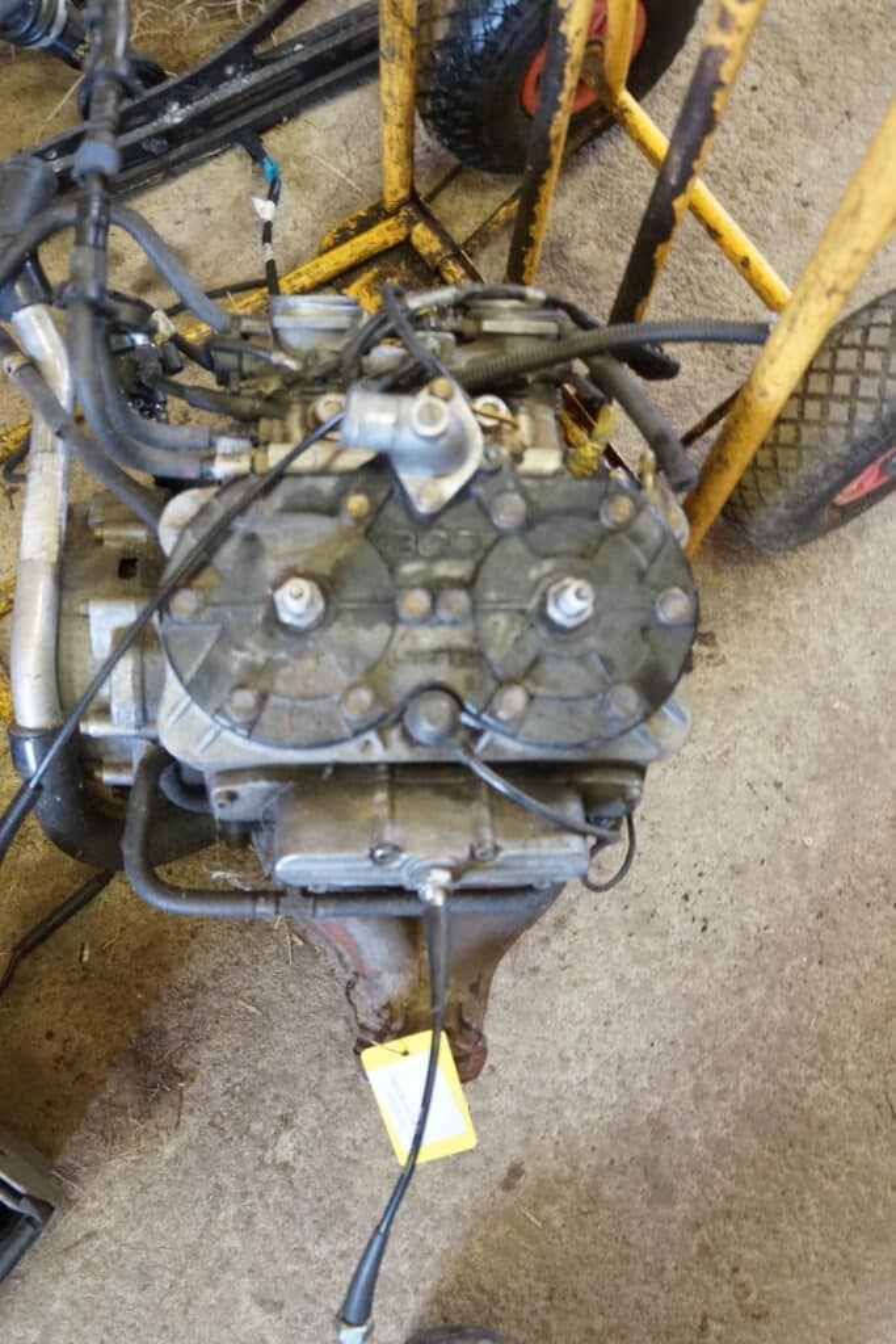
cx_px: 448
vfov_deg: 61.9
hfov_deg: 43.6
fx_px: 1120
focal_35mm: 30
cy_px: 672
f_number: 3.5
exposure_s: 1/40
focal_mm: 20
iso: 3200
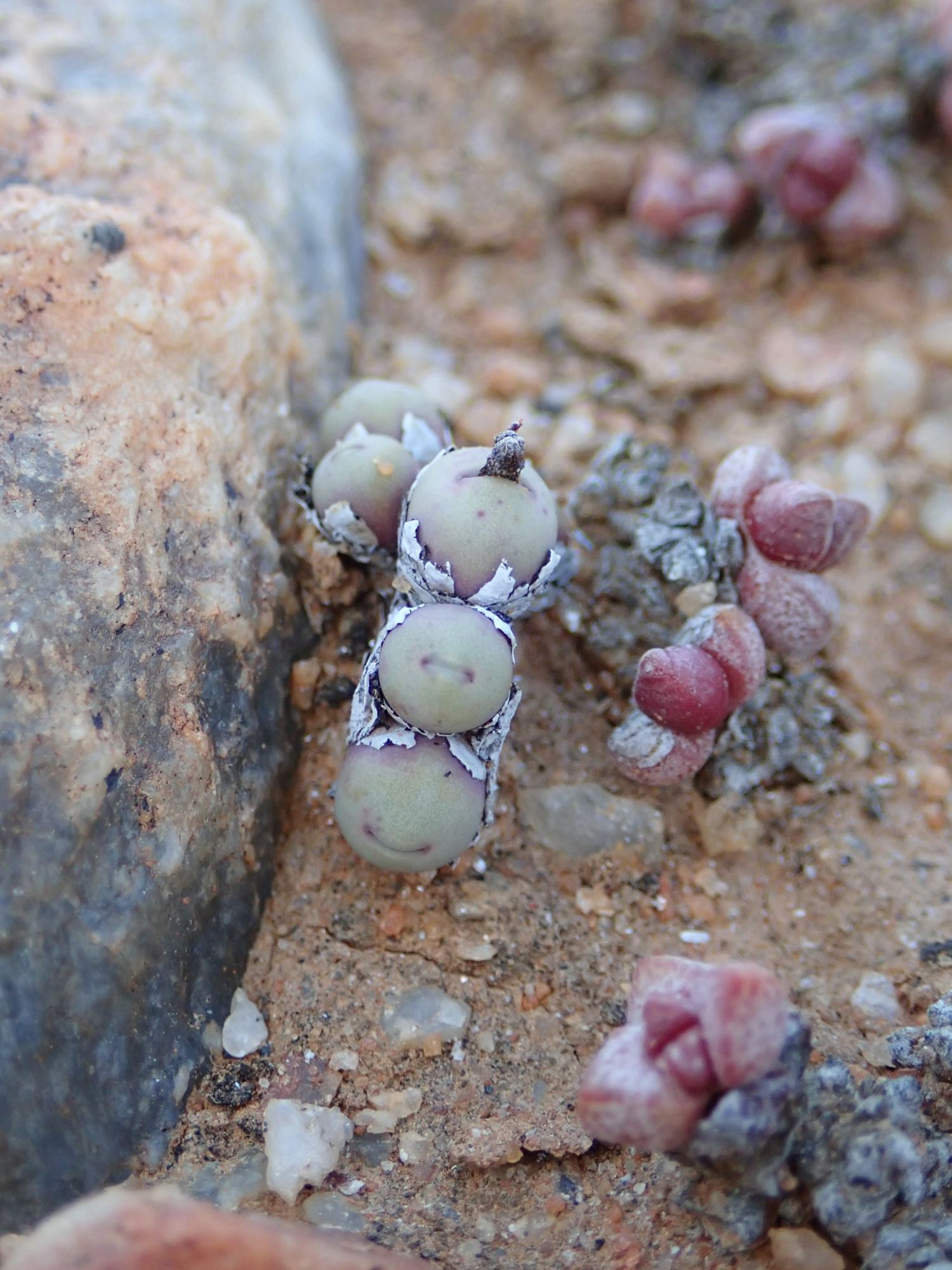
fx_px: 2383
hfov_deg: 22.6
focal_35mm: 65
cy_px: 635
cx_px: 476
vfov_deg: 29.8
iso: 400
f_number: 3.8
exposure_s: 1/250
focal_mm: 11.78
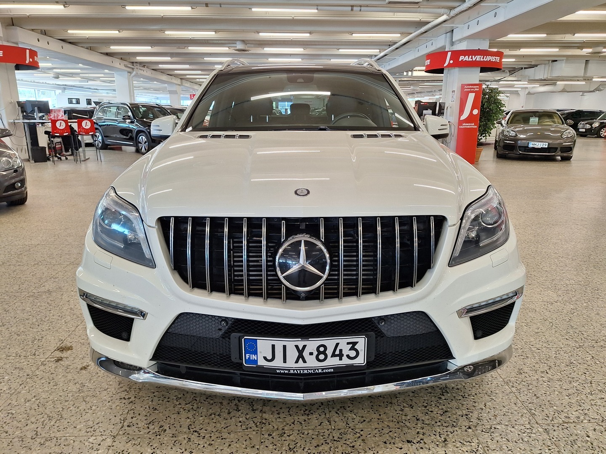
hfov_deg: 73.9
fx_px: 403
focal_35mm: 23
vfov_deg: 58.9
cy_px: 227
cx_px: 303
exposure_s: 1/100
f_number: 1.8
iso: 50
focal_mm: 5.54
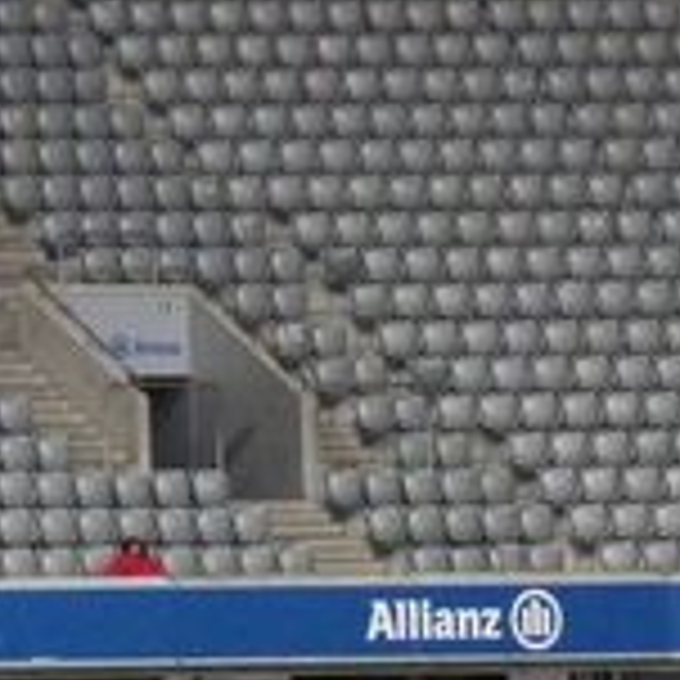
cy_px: 921
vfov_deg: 2.5
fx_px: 15513
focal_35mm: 698
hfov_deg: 2.5
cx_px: 558
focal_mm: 37.1
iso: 800
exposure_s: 1/250
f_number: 3.7
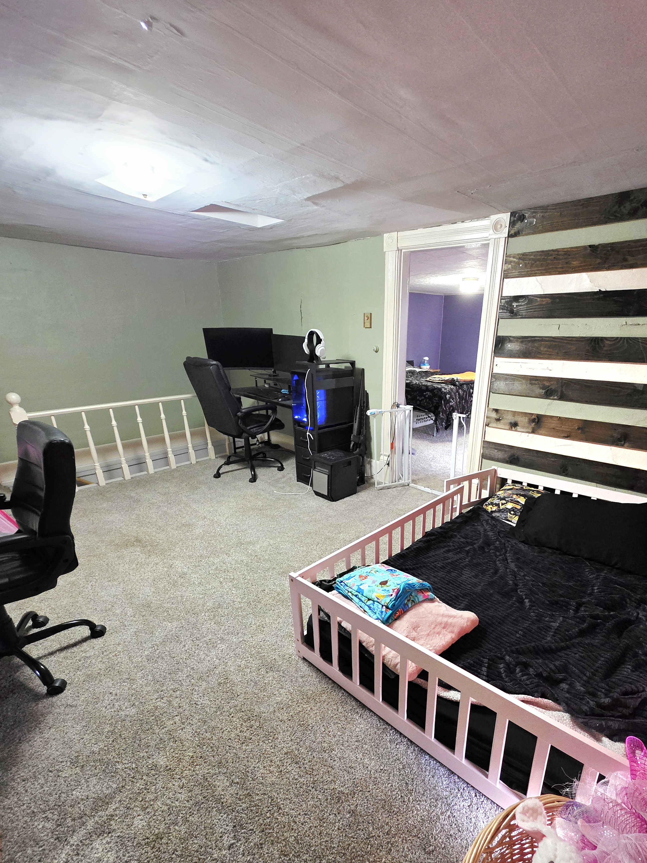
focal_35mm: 15
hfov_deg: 81.3
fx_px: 374
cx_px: 370
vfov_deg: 97.6
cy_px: 491
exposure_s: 1/60.2
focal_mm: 2.2
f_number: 1.9
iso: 1000
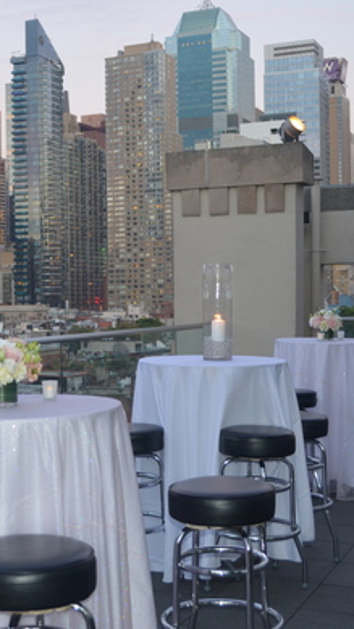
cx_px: 105
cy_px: 311
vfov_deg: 36.0
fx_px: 967
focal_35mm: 58
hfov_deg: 20.6
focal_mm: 24
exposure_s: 1/30
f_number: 4
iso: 400
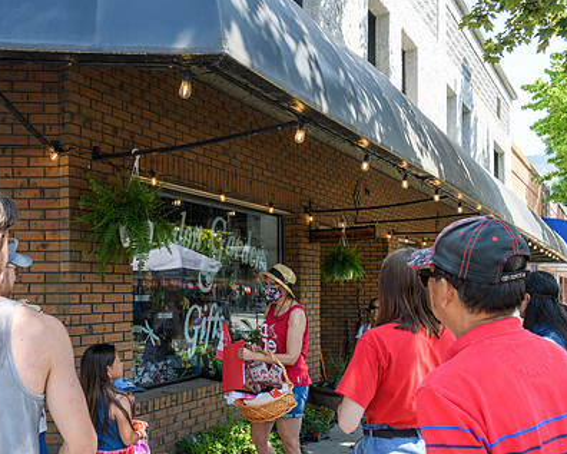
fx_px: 554
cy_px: 274
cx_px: 232
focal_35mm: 33
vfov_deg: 44.3
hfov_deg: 53.9
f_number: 8
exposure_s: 1/200
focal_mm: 24
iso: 400
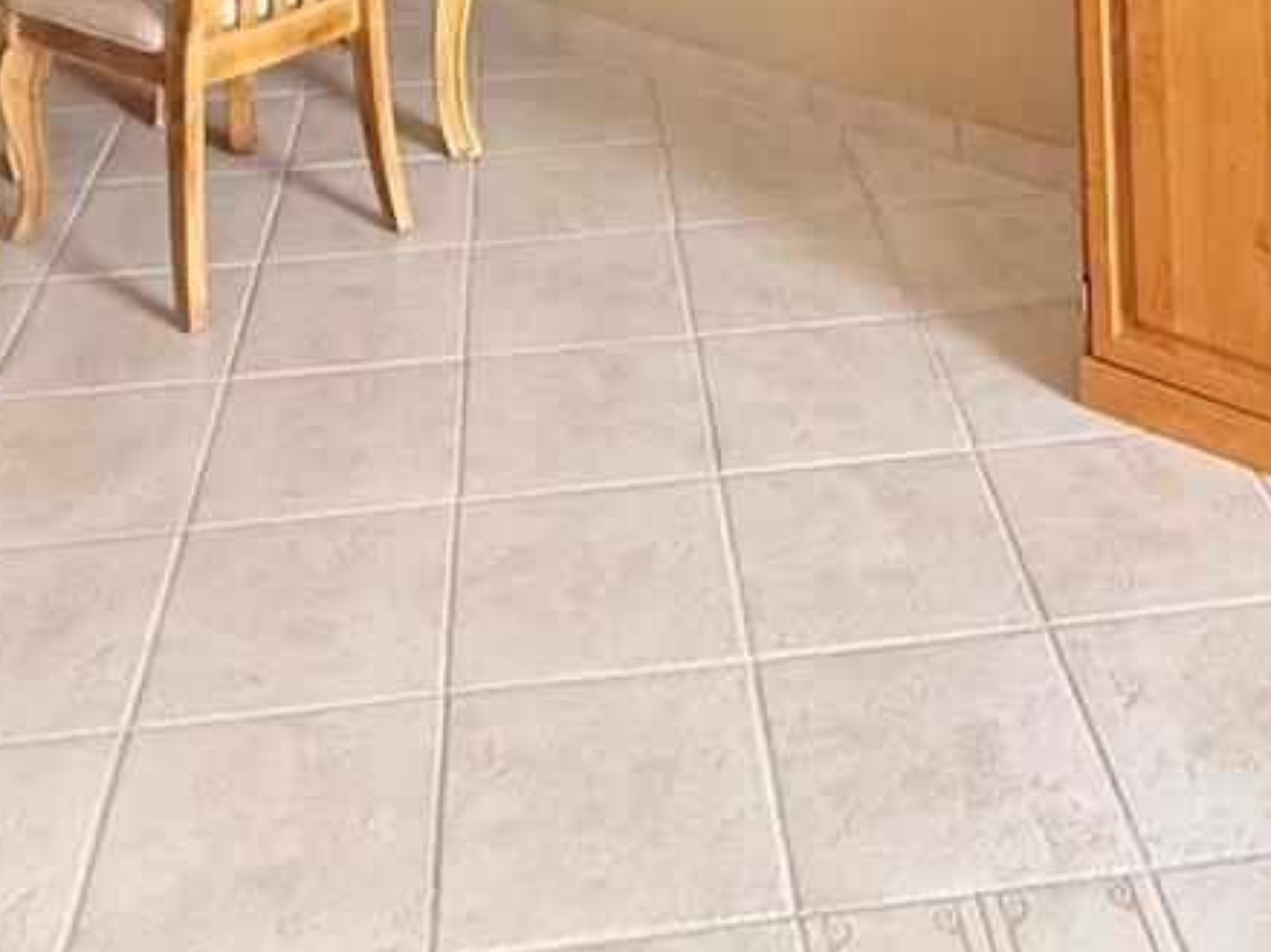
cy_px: -686
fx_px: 1872
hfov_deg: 37.4
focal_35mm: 51
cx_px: 744
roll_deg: +1.7
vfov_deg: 21.1
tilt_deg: +1.6
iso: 400
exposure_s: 1/120
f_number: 2.2
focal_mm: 2.22
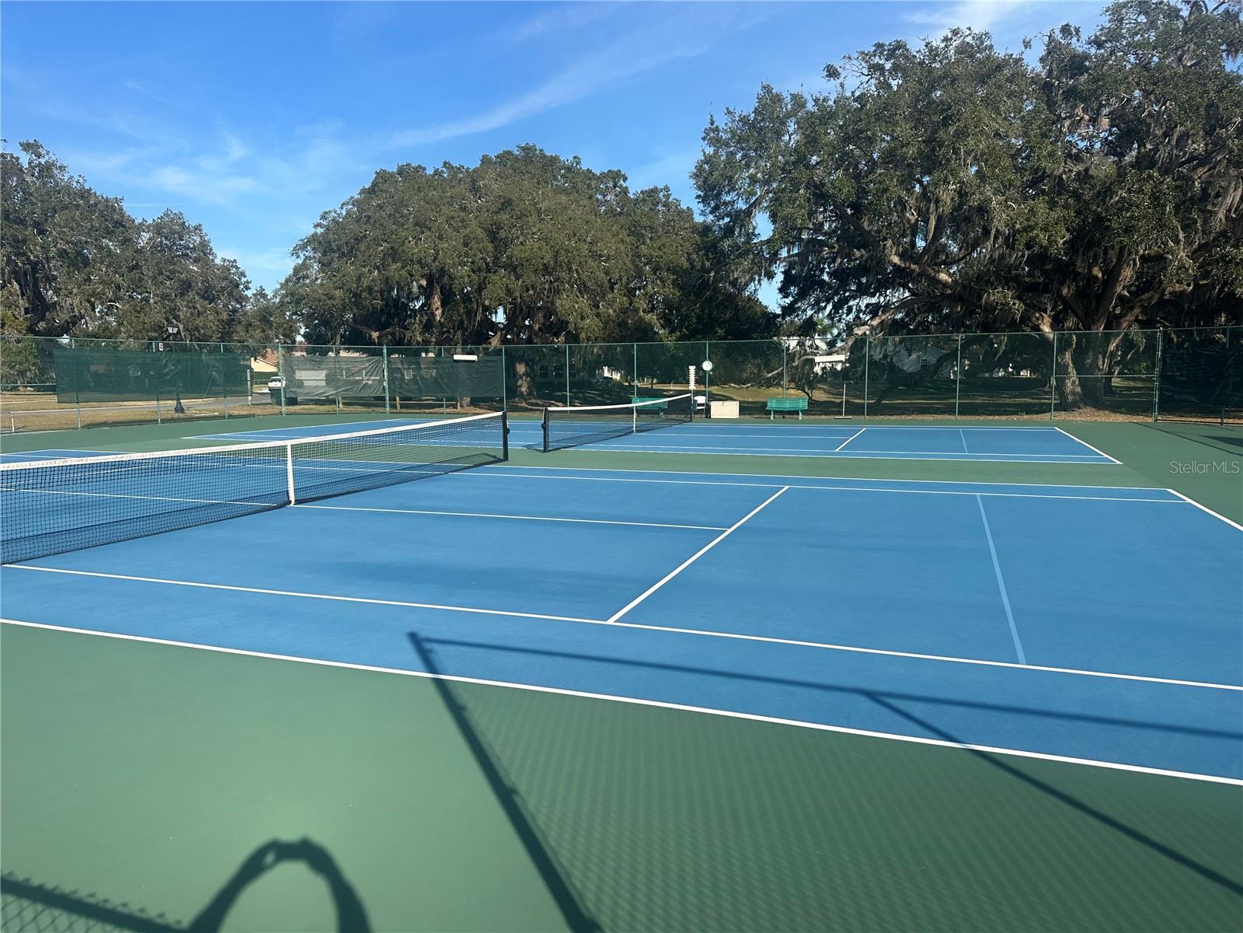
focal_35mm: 24
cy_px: 466
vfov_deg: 56.8
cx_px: 622
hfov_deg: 71.6
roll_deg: +0.6
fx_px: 862
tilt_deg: -5.1
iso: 80
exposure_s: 1/3861
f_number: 1.78
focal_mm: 6.86
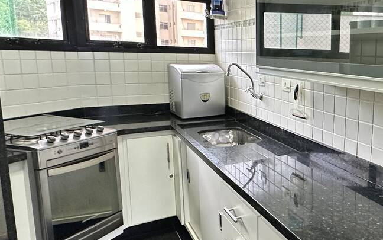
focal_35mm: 33
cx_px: 350
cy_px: 108
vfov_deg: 38.3
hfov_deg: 50.9
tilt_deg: -8.4
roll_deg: -2.6
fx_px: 344
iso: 320
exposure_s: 1/60
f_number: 2.2
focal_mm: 2.22
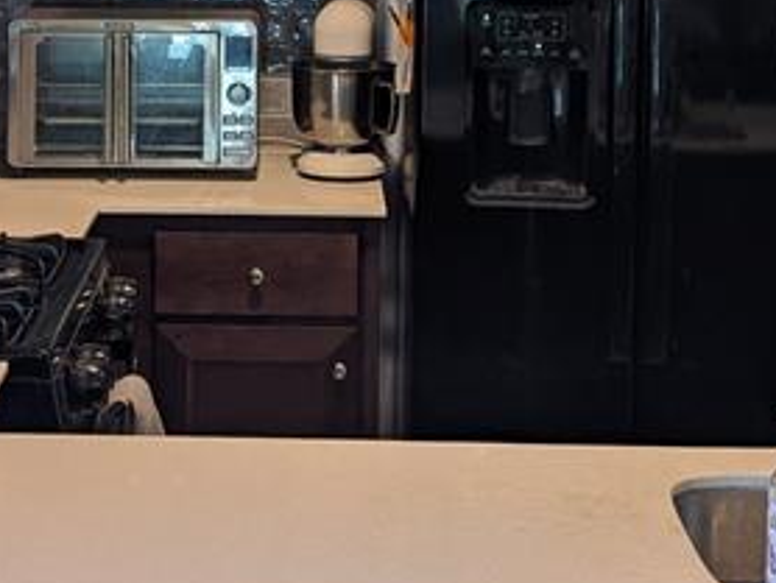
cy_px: 0
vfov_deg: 16.5
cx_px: 274
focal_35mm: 88
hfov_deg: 22.2
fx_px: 1974
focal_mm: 6.9
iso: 459
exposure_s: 1/120
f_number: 1.68
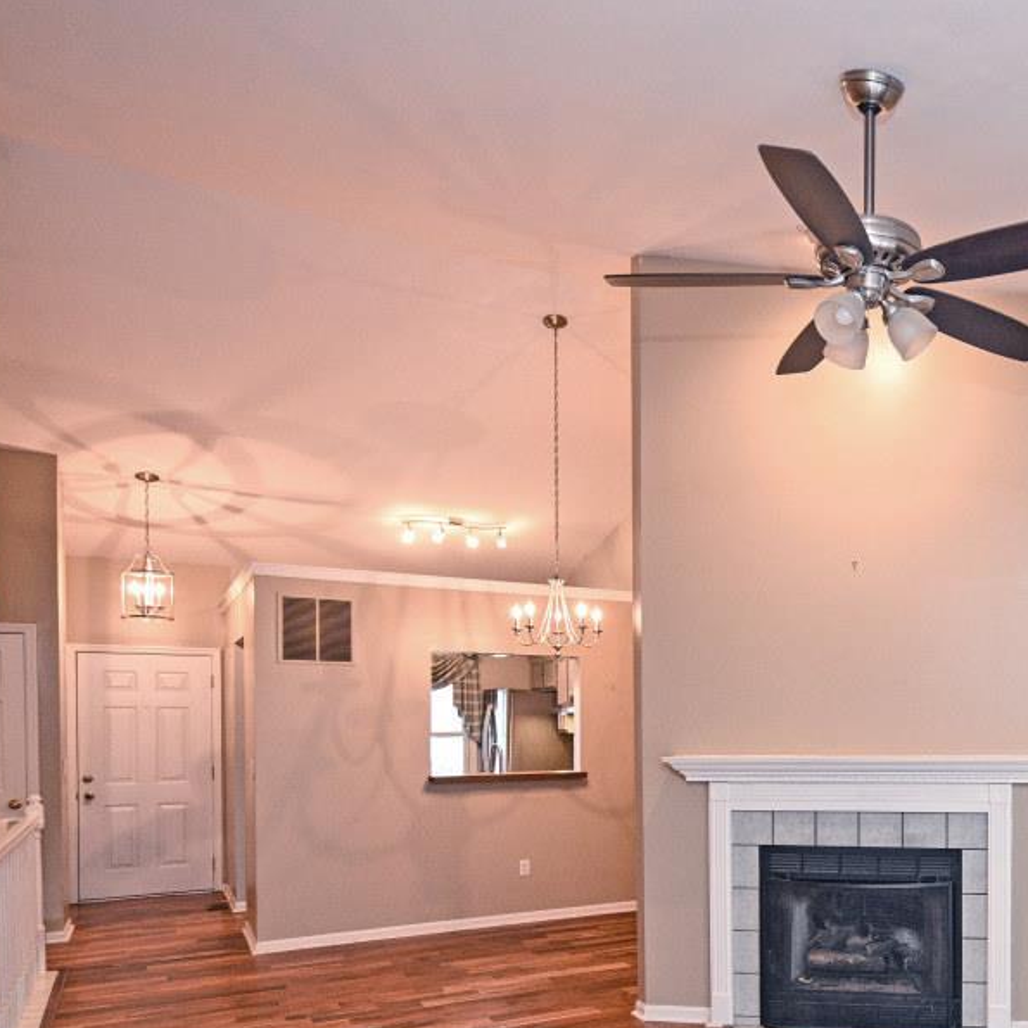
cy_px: 722
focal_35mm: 30
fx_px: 1008
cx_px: 890
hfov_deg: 49.2
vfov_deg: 52.5
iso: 1600
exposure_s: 1/60
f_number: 4
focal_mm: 14
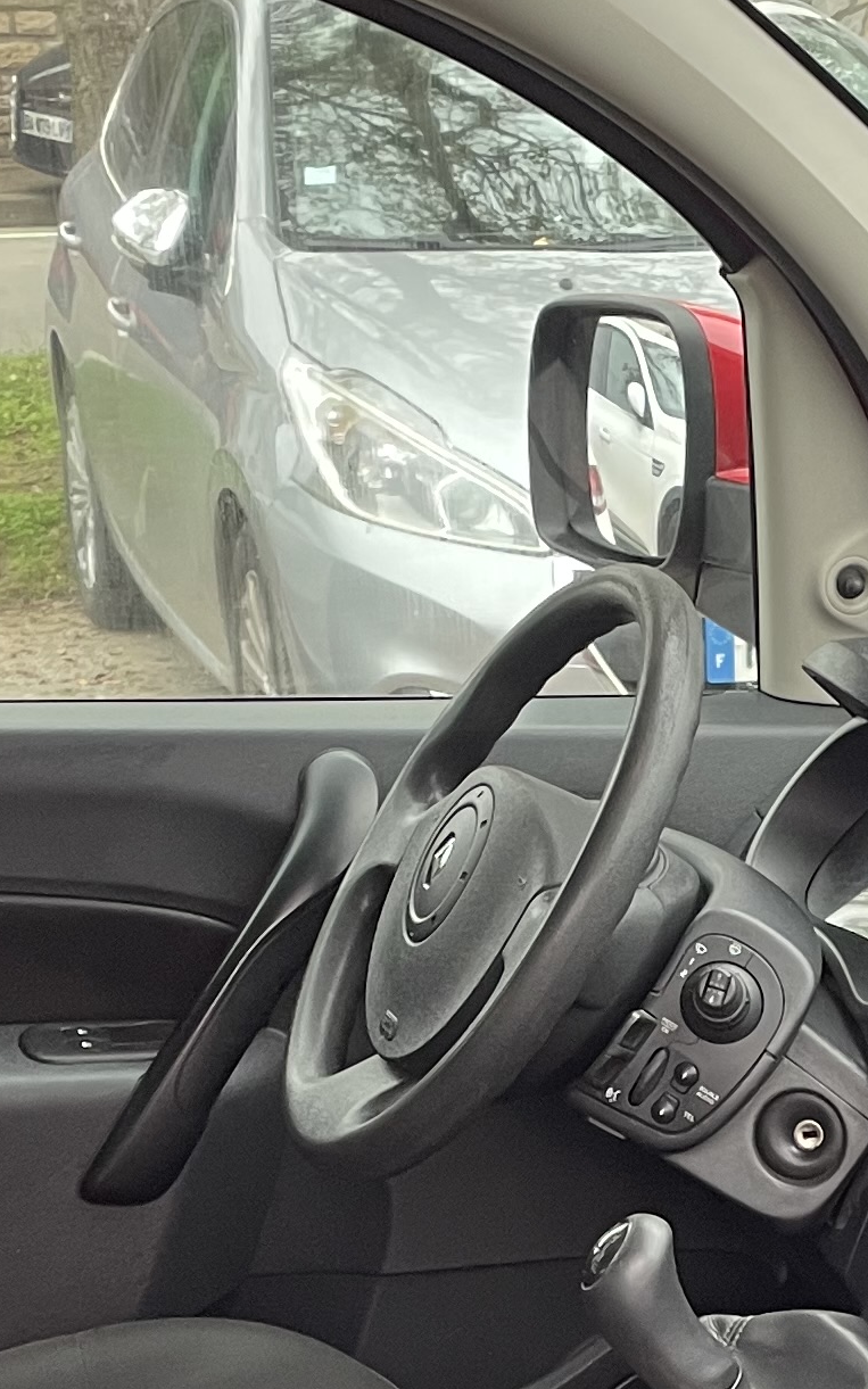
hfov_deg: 14.1
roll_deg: +0.2
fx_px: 3445
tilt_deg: -22.9
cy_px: 1391
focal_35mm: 91
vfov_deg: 22.0
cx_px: 931
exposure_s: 1/81
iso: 125
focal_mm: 4.2
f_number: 1.6
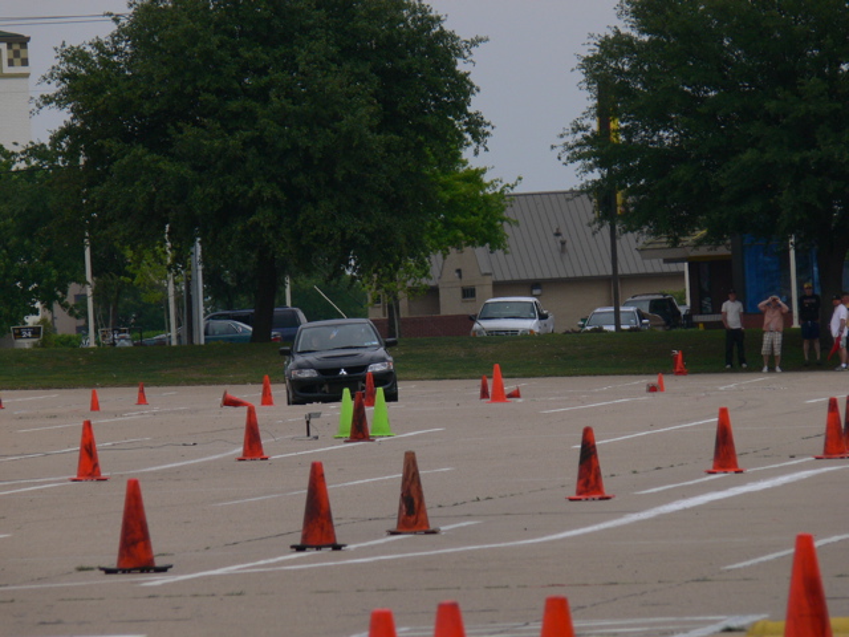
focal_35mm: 420
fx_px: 10301
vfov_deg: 3.5
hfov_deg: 4.7
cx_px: 424
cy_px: 318
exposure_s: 1/800
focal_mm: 88.8
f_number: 5.6
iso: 100
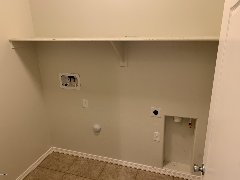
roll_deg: +0.9
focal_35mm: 26
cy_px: 90
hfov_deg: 67.3
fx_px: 180
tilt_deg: -15.8
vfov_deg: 53.1
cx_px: 120
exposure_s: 1/60
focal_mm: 4.25
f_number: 1.8
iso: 160
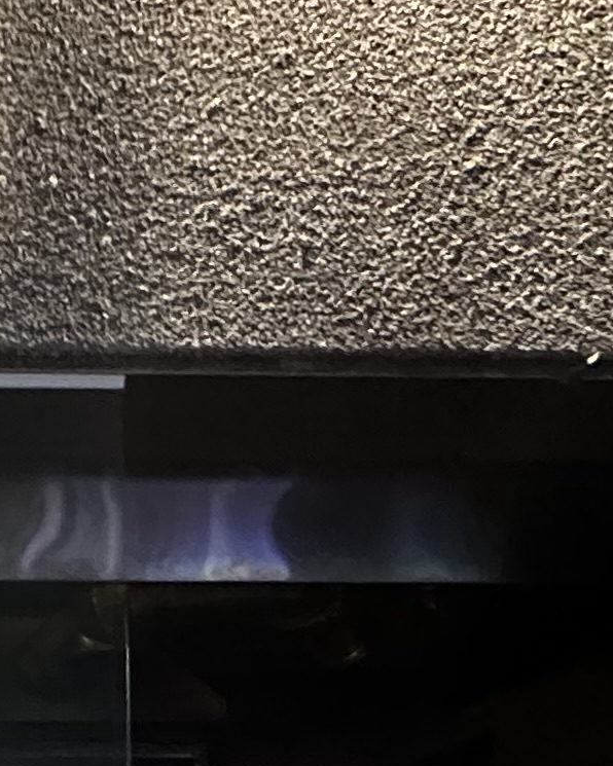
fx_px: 1678
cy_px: 1224
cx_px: -564
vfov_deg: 20.8
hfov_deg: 16.5
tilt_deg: -0.6
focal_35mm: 74
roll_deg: +1.2
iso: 800
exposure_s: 1/60
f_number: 2.2
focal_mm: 2.22
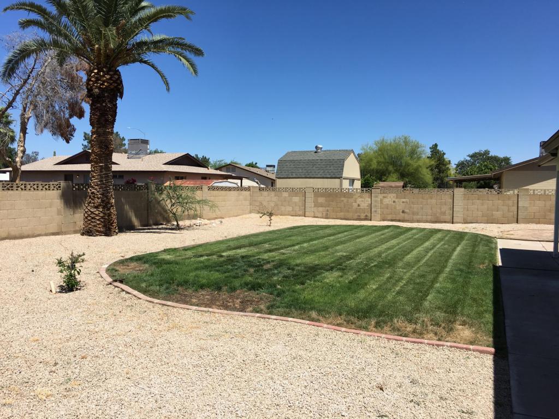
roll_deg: -1.1
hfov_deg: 61.7
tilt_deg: -1.0
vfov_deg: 48.2
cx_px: 280
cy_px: 210
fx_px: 468
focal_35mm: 29
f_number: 2.2
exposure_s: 1/2079
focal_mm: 4.15
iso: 25
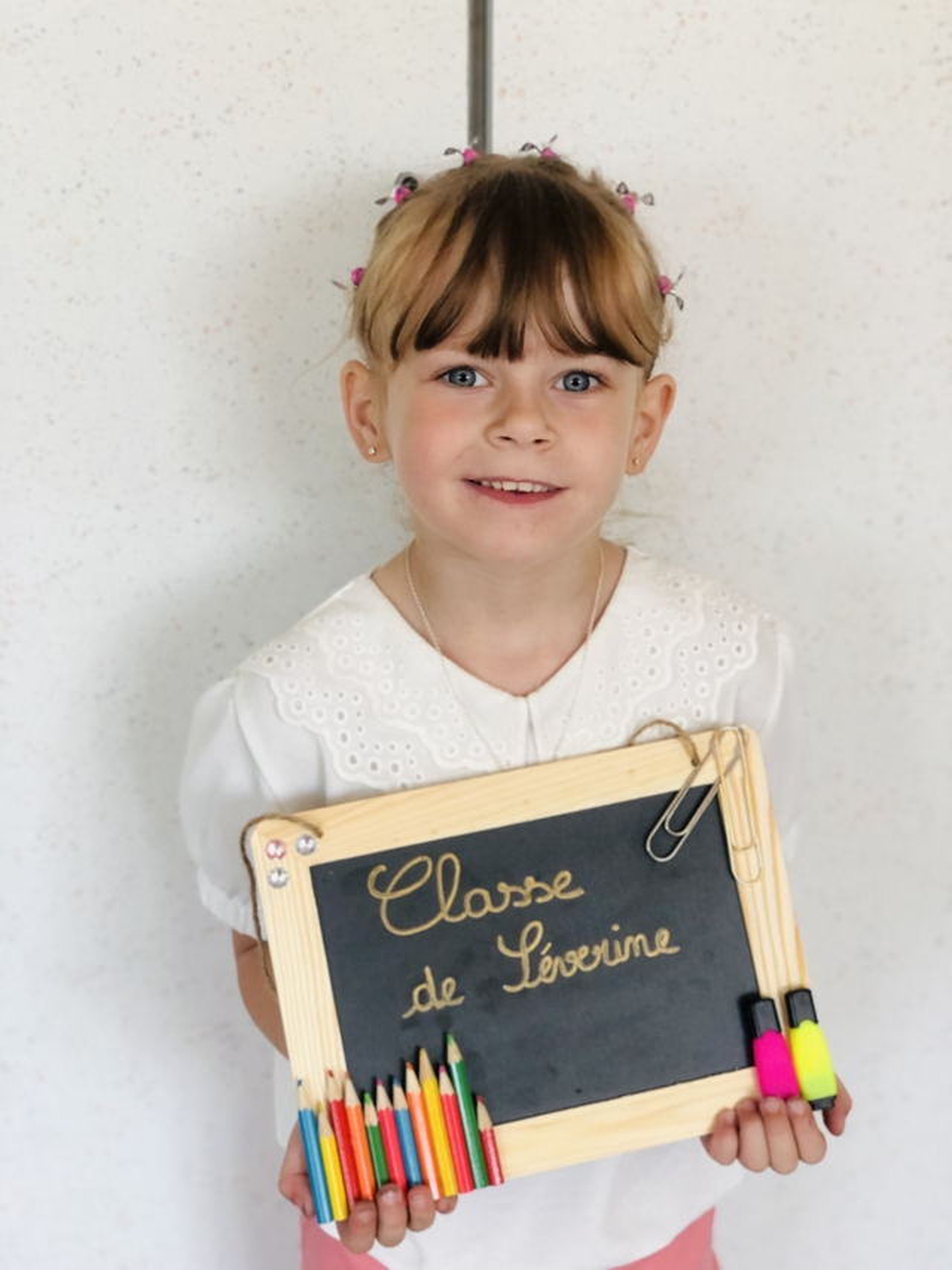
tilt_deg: -20.5
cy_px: 635
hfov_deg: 25.7
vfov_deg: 33.8
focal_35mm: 57
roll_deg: -0.3
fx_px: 2090
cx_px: 476
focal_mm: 6.6
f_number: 2.8
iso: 100
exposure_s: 1/30
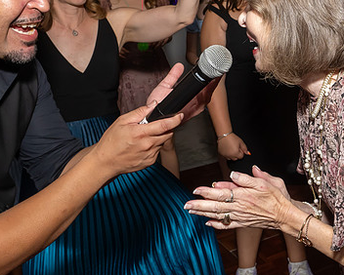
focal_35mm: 55
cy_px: 88
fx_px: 560
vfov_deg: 27.4
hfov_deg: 31.7
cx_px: 337
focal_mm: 17
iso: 1000
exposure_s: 1/250
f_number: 8
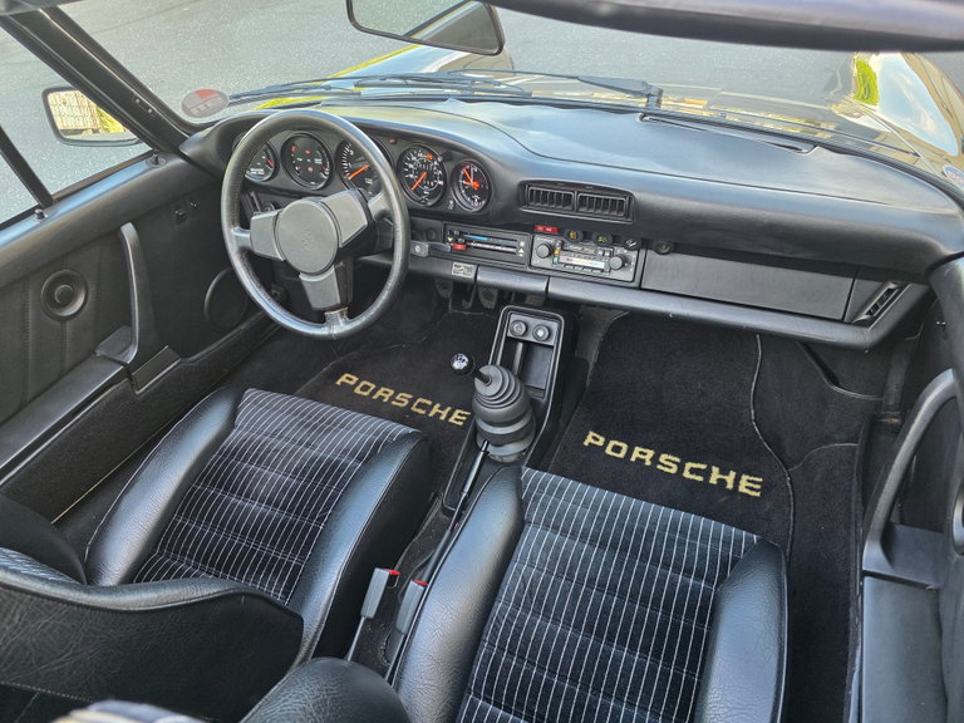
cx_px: 482
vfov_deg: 58.9
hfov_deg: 73.9
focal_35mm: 23
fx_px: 641
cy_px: 362
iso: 200
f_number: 1.7
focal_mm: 6.3
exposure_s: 1/180
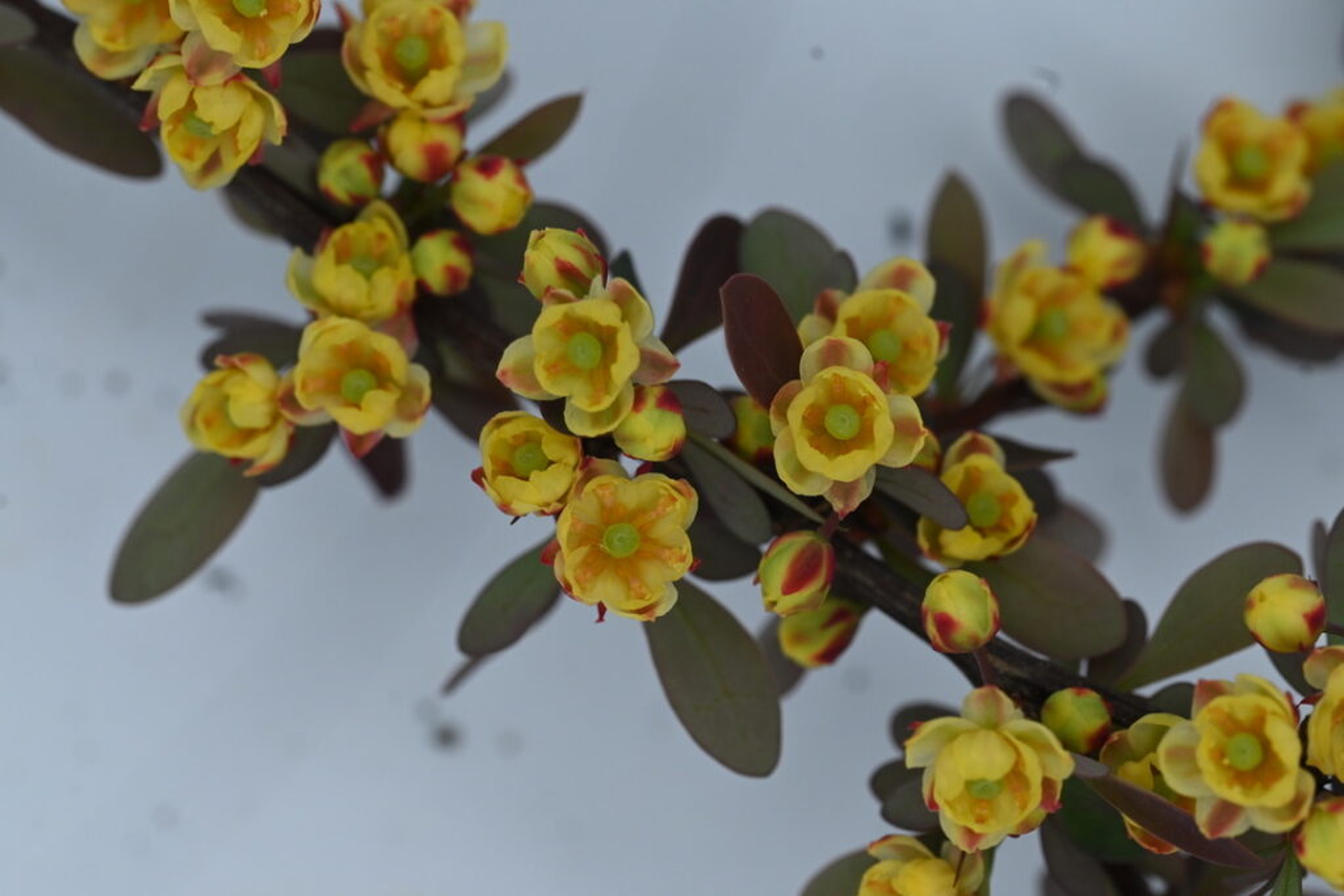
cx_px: 672
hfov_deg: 13.0
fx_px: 5880
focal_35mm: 158
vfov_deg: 8.7
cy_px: 448
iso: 640
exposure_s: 1/320
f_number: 11
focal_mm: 105
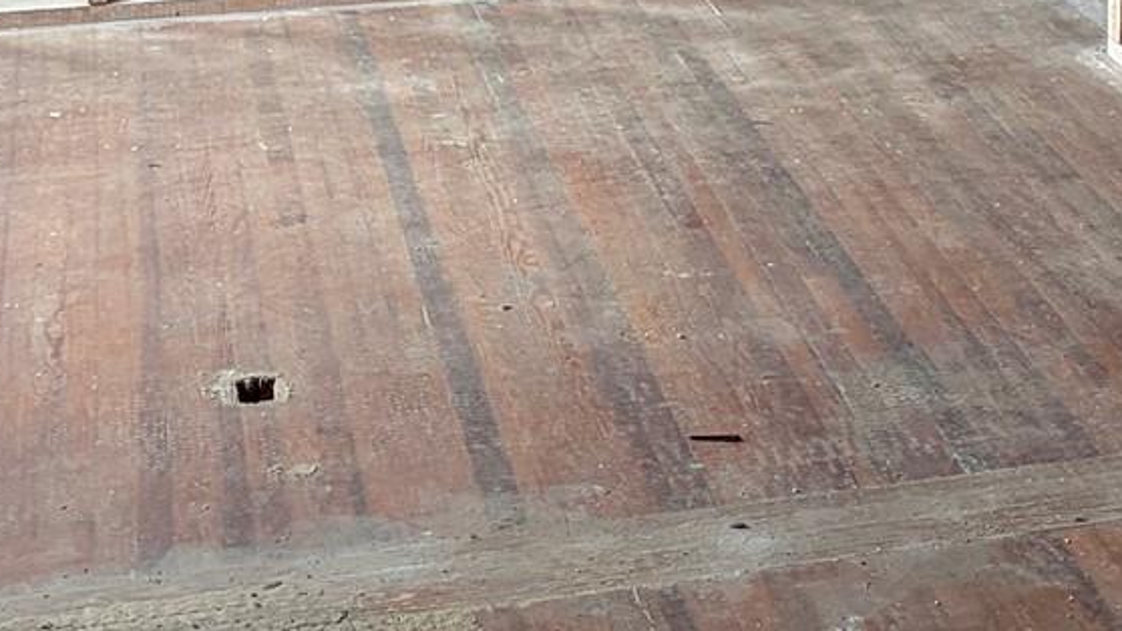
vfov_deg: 10.9
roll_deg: +0.2
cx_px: 1096
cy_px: -492
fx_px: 3094
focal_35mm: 104
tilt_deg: -4.7
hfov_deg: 20.0
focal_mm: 5.96
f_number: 1.6
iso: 125
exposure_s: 1/102
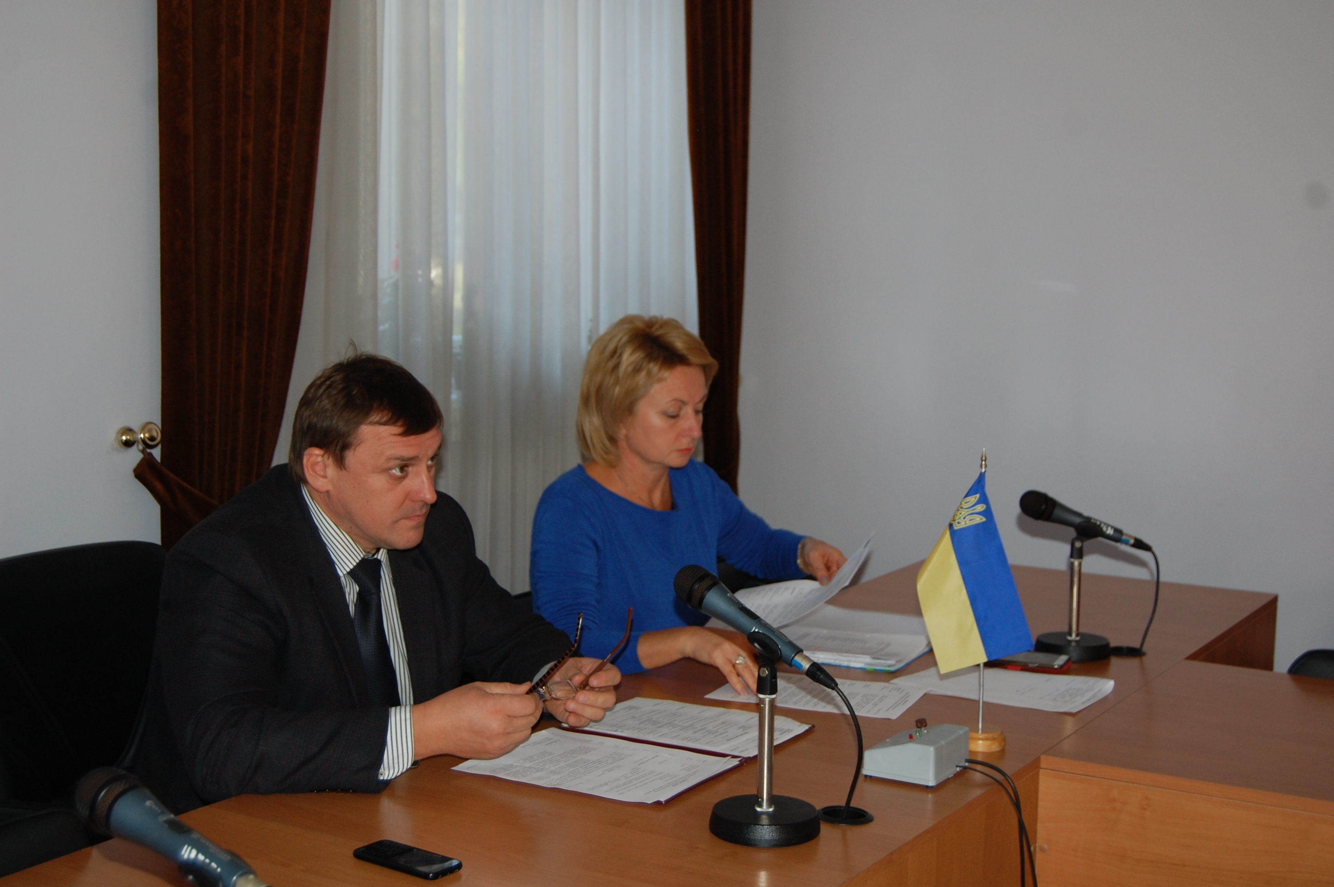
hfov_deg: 41.1
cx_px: 667
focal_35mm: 48
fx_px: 1777
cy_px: 444
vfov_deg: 28.0
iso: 400
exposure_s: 1/60
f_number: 4.5
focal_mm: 32
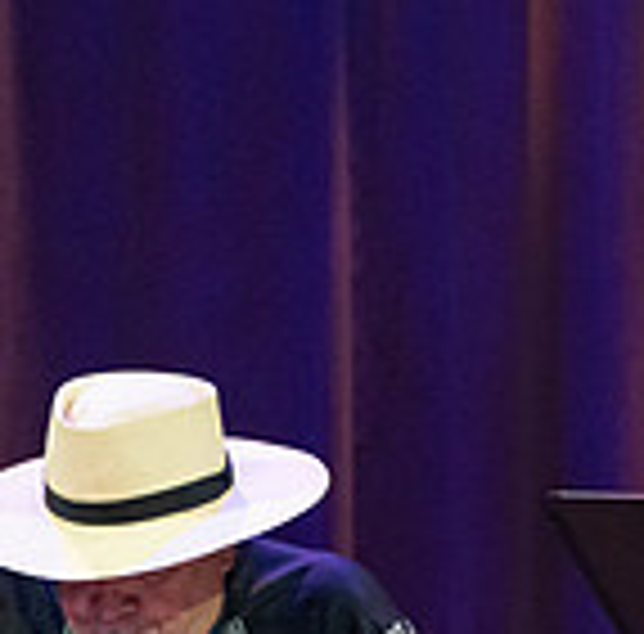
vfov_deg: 1.1
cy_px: 683
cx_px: 1482
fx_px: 33714
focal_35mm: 1613
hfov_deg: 1.1
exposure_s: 1/250
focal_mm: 400
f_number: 5.6
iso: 3200
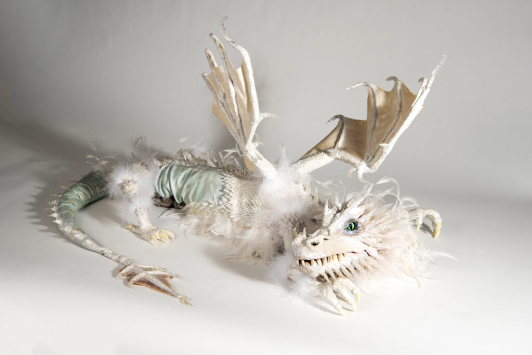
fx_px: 709
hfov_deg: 41.1
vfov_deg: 28.1
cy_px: 178
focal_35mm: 48
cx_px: 266
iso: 100
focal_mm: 48
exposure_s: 1/4
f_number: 10
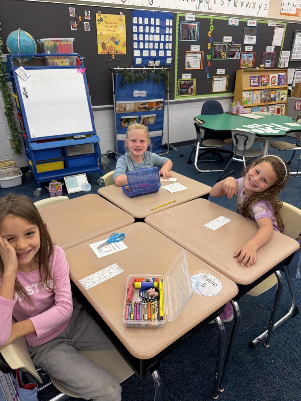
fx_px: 278
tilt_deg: -26.2
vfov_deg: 71.6
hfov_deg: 56.8
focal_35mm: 24
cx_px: 150
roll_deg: +0.3
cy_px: 200
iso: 160
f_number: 1.78
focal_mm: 6.76
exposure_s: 1/120
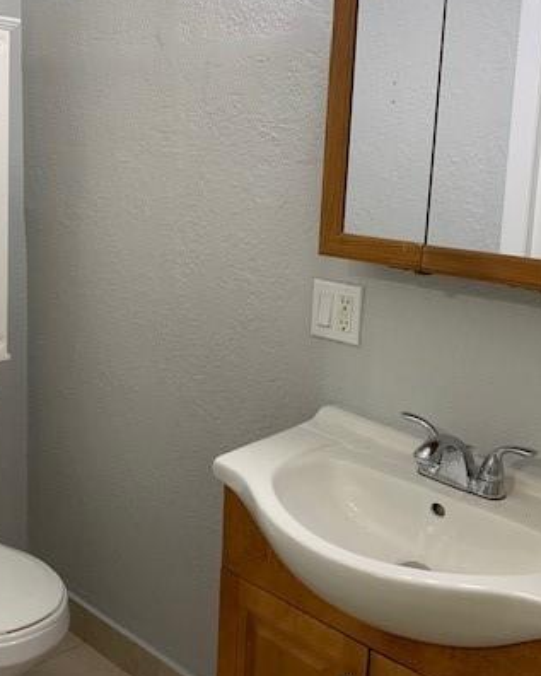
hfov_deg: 36.2
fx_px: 820
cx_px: 193
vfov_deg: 44.7
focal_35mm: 41
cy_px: 304
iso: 125
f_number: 1.8
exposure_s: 1/60
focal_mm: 4.25
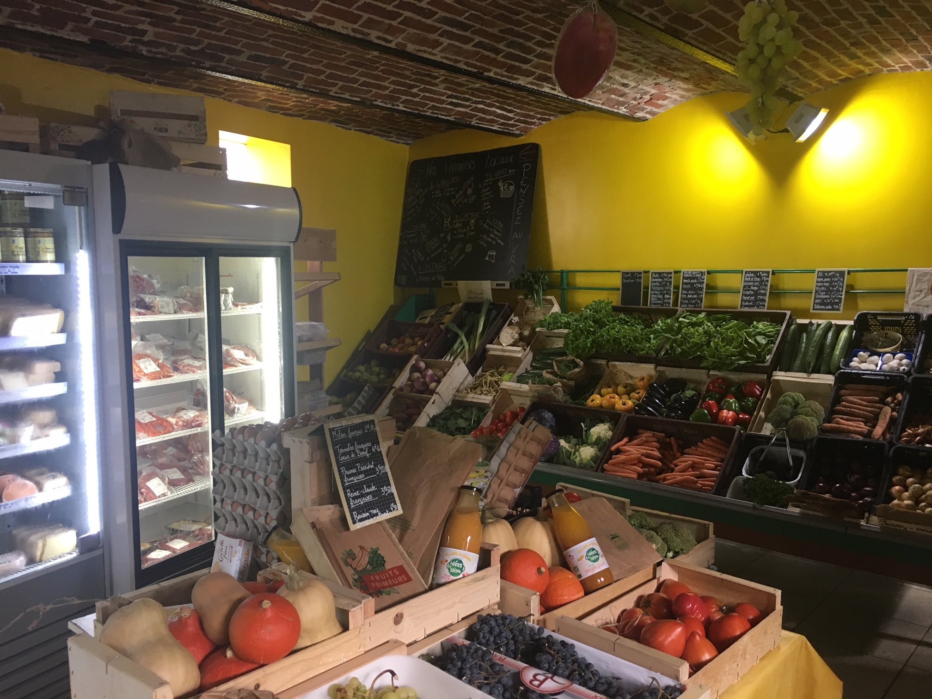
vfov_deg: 48.2
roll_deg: +0.2
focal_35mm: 29
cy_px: 350
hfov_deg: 61.7
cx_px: 466
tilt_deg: -5.0
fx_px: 781
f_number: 2.2
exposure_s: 1/33
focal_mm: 4.15
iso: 64
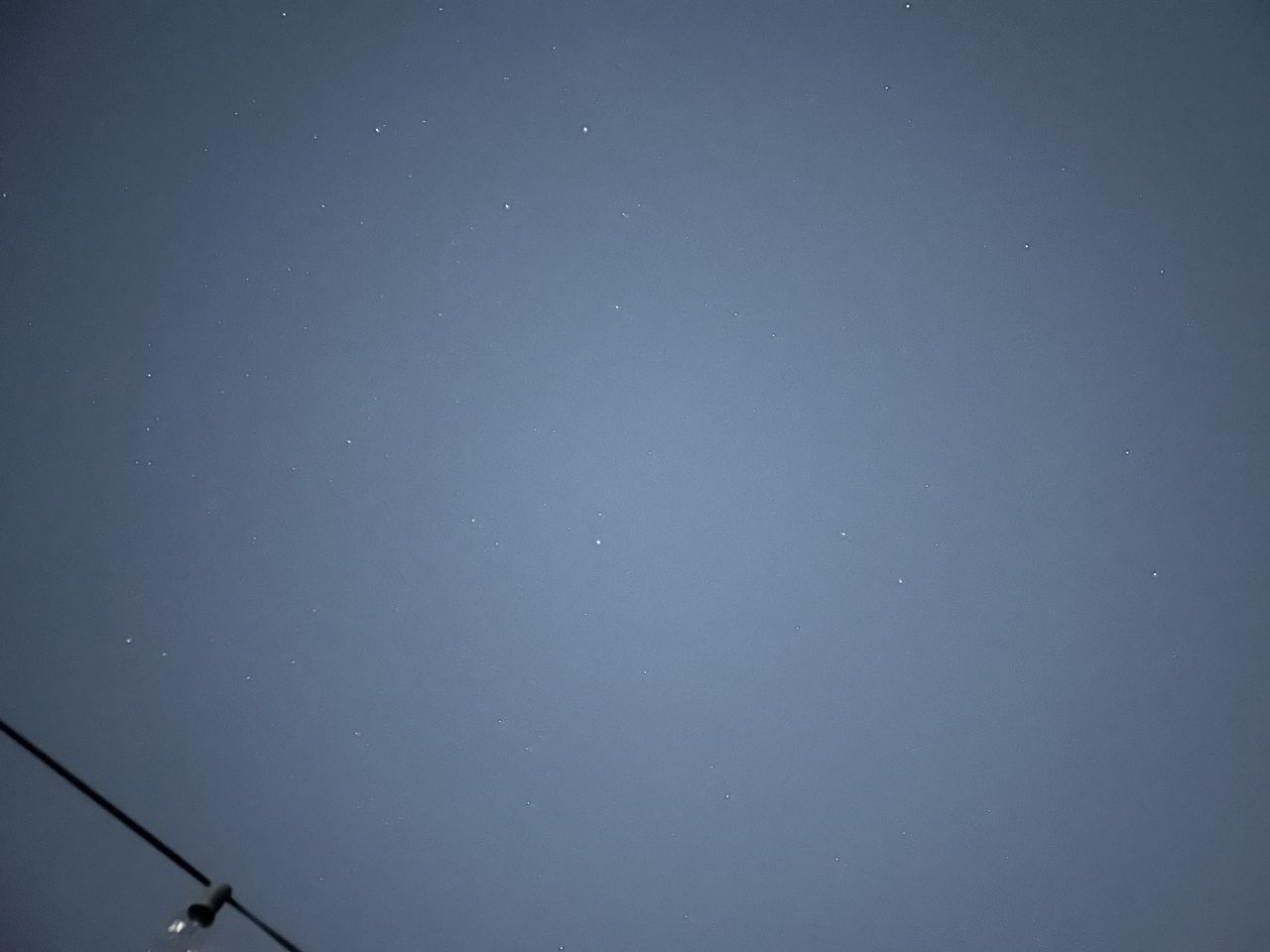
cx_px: 635
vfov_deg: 53.1
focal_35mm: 26
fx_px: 954
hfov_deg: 67.3
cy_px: 476
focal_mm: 5.7
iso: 2500
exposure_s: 1
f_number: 1.5
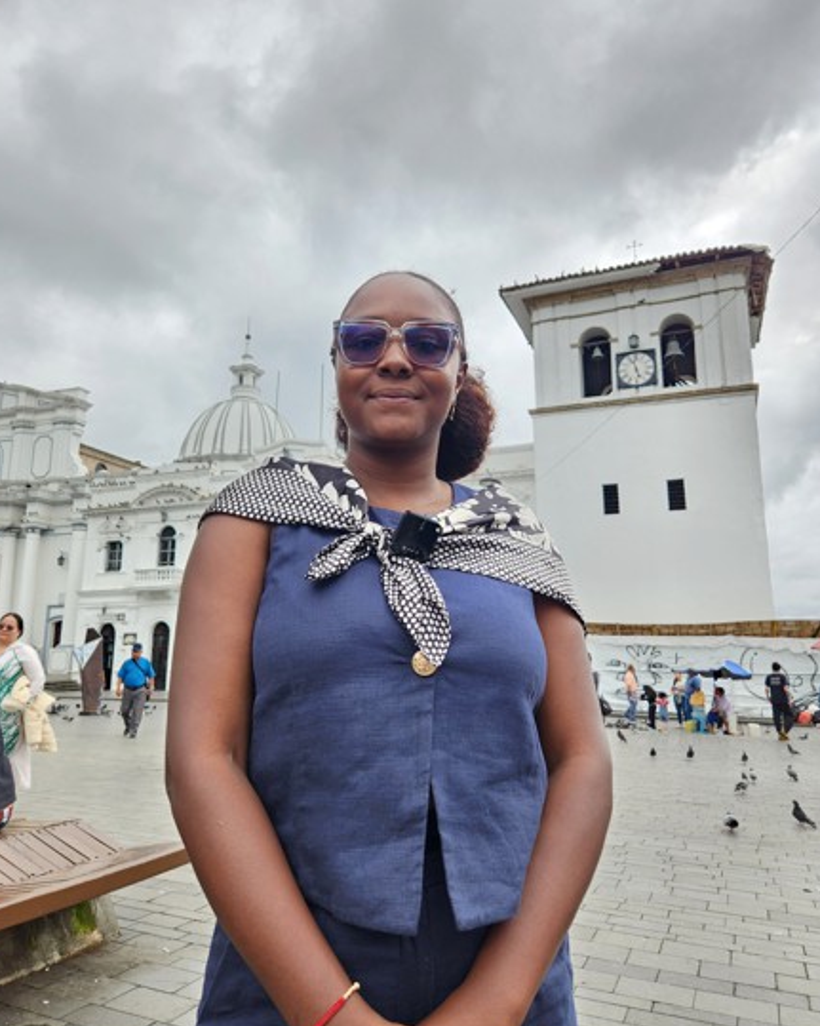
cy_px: 491
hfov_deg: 56.8
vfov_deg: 68.1
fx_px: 759
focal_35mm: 25
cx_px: 401
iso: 20
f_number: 1.8
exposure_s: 1/180
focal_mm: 5.4
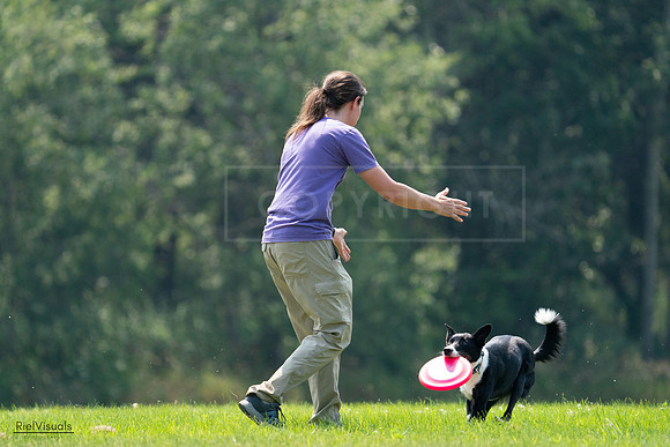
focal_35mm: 396
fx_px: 7366
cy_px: 223
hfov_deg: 5.2
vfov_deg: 3.5
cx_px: 328
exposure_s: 1/4000
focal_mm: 382
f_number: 6.3
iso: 2500
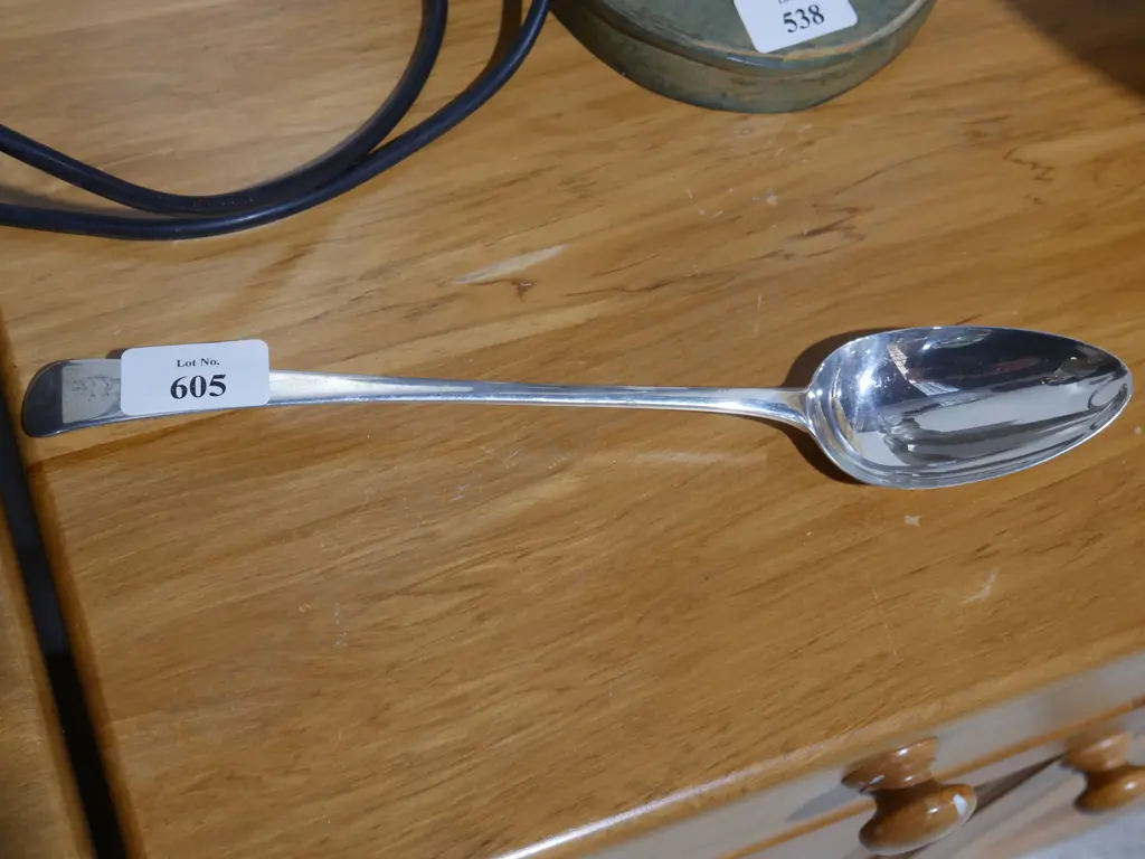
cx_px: 572
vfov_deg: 30.3
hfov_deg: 39.7
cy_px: 430
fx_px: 1588
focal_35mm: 48
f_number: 5.6
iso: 640
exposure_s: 1/60
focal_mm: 24
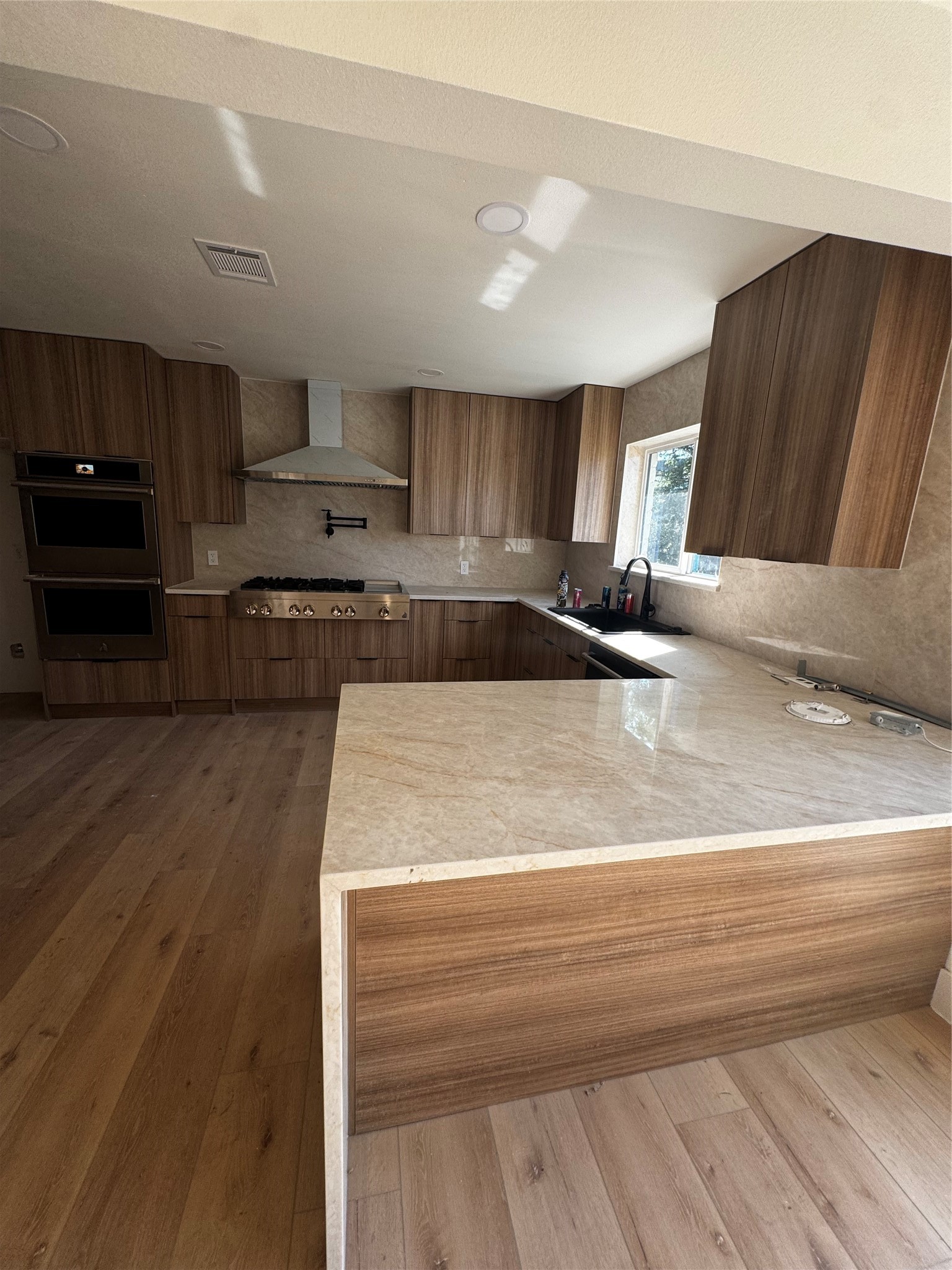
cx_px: 476
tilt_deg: -14.5
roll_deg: -3.1
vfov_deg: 102.1
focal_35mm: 14
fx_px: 513
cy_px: 635
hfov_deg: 85.7
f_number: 2.2
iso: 64
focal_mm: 2.22
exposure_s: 1/99
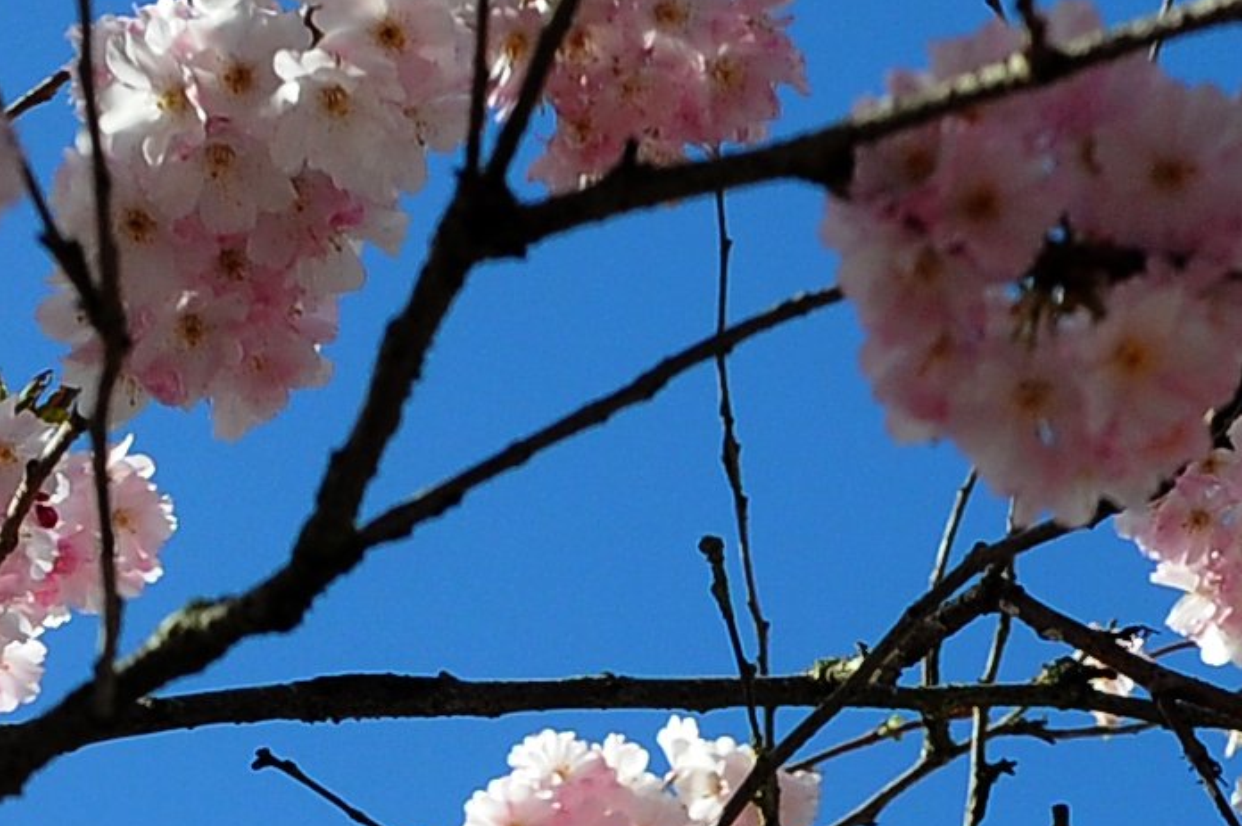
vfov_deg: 5.2
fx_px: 8860
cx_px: 300
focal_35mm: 257
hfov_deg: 8.0
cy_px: 1804
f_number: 5
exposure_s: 1/2500
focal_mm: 42
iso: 800
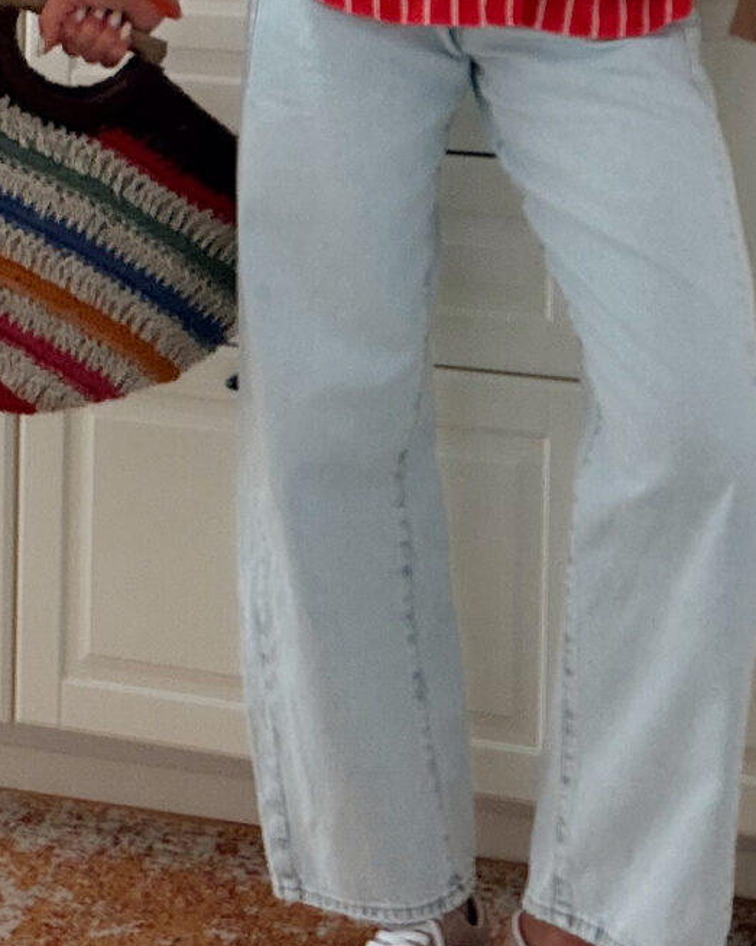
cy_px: -205
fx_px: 2406
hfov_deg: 17.8
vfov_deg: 20.7
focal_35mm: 86
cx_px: 448
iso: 80
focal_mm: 2.71
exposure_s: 1/106
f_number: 1.9
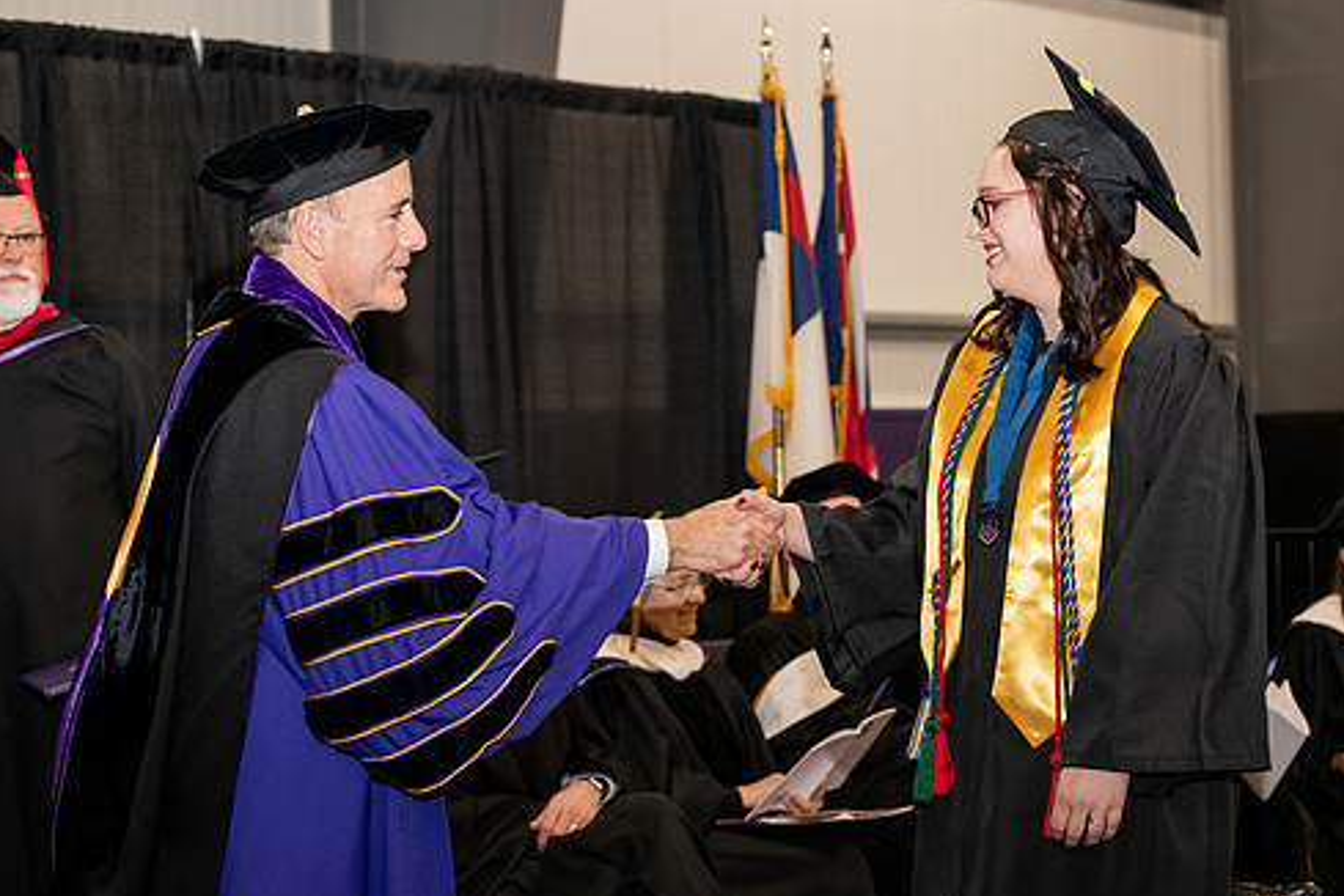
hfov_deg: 24.4
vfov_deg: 16.5
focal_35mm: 83
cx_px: 792
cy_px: 414
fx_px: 3098
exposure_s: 1/200
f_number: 5
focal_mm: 70
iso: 2000
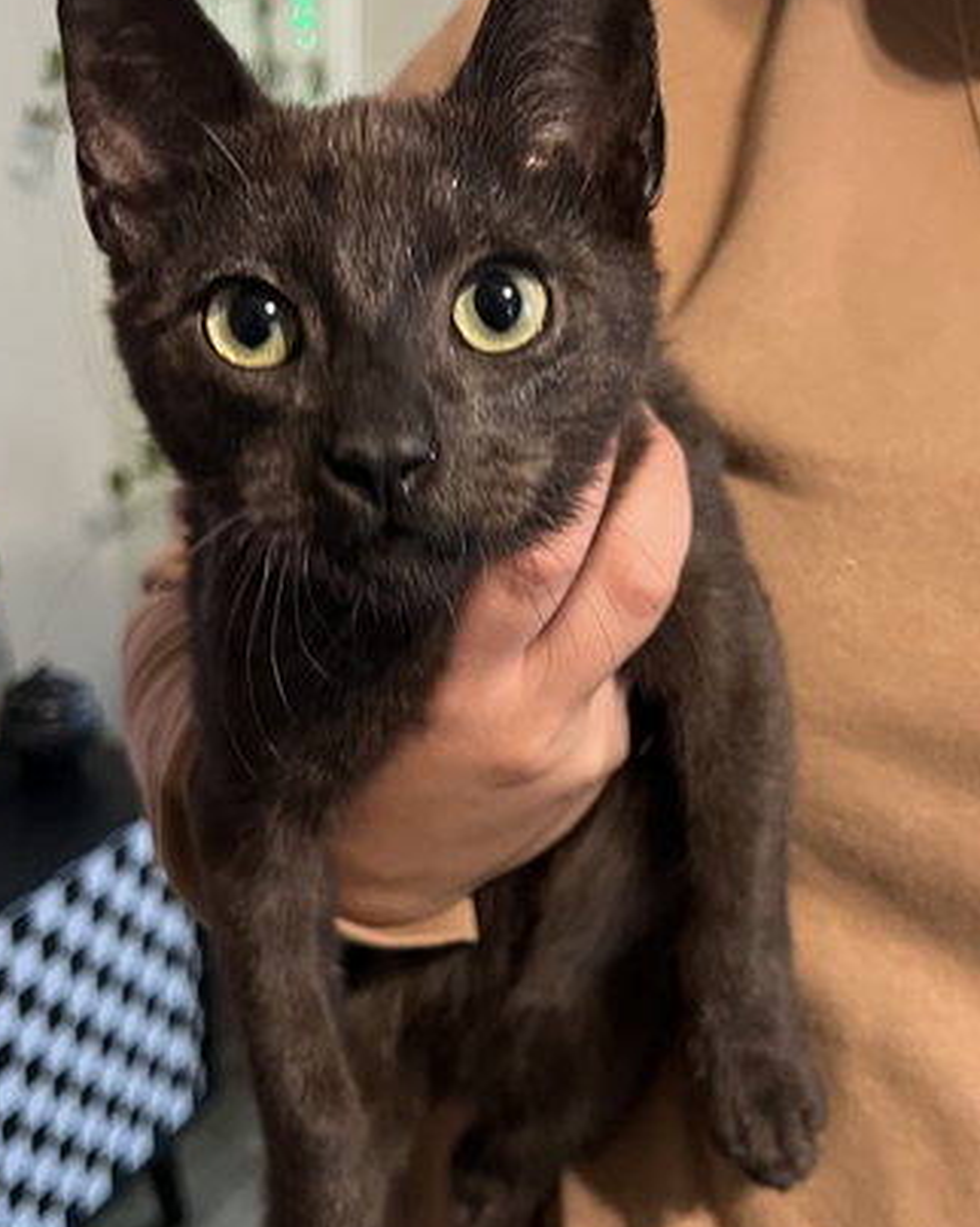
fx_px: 1524
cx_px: 527
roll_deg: -2.2
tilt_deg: -21.8
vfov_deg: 43.7
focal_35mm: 42
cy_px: 699
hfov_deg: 35.6
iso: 500
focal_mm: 5.7
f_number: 1.5
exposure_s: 1/45
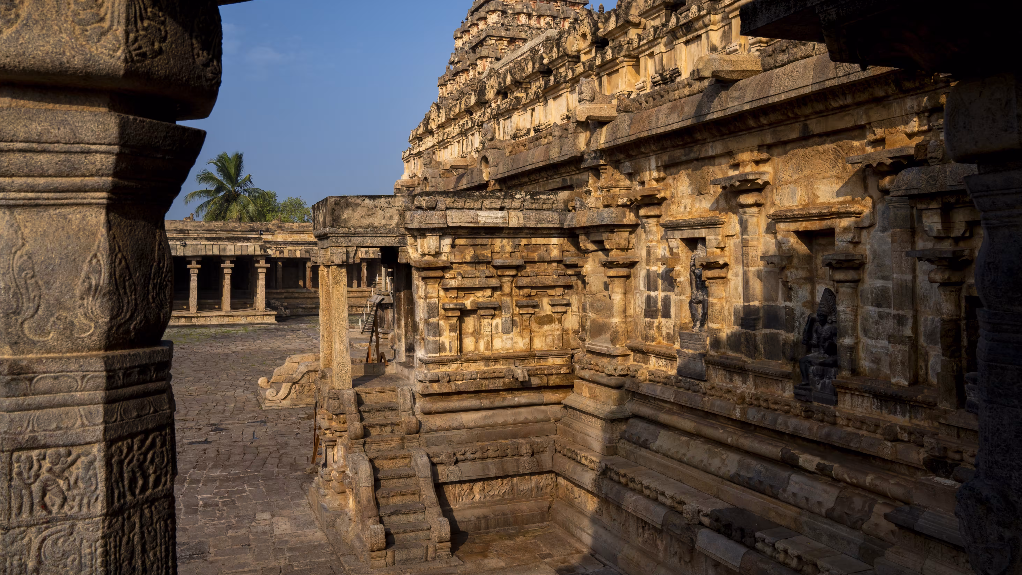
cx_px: 511
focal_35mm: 31
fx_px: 840
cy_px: 234
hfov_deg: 62.6
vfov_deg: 37.6
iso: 200
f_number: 13
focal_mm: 29
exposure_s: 1/200
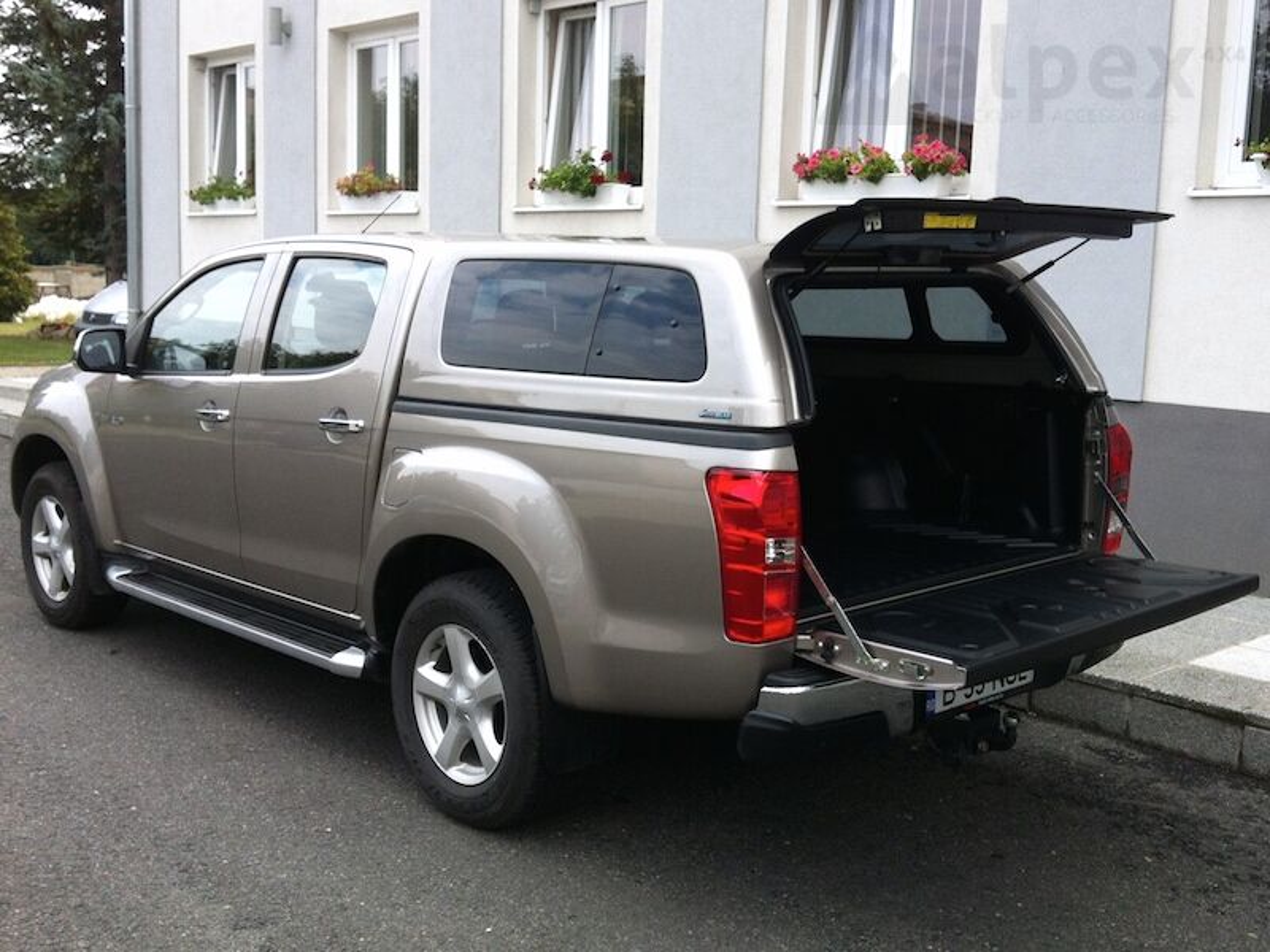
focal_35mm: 35
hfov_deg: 52.6
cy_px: 476
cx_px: 635
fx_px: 1284
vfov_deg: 40.7
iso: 80
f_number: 2.8
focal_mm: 3.85
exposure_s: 1/603
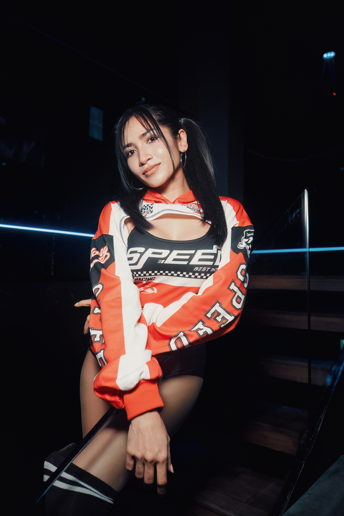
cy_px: 258
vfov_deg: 65.5
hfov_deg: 46.4
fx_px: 401
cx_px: 172
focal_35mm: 28
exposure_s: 1/125
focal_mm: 28
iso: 1000
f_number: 3.5
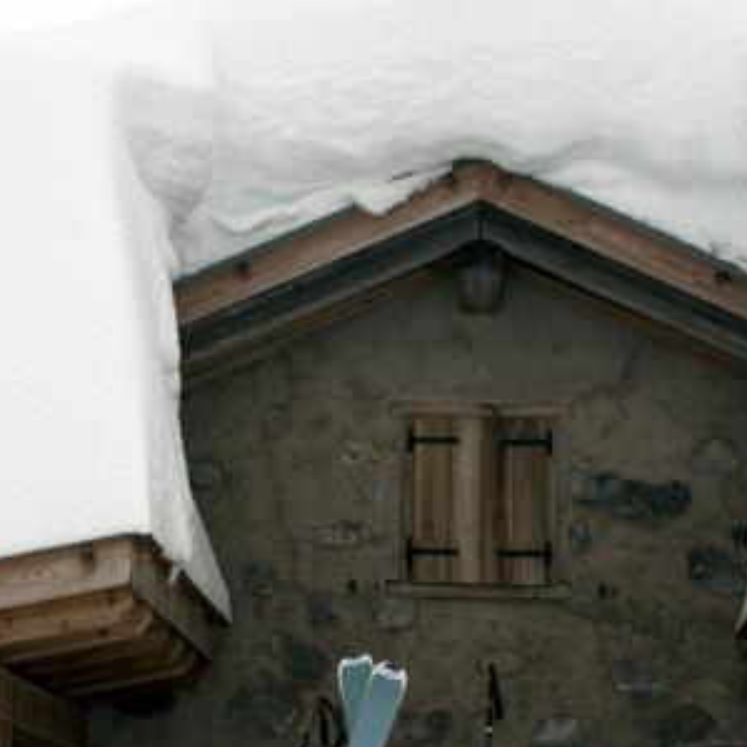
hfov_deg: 16.6
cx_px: 332
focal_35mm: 105
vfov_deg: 16.6
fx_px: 2564
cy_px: 436
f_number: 11
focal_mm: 24
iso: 100
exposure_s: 1/160
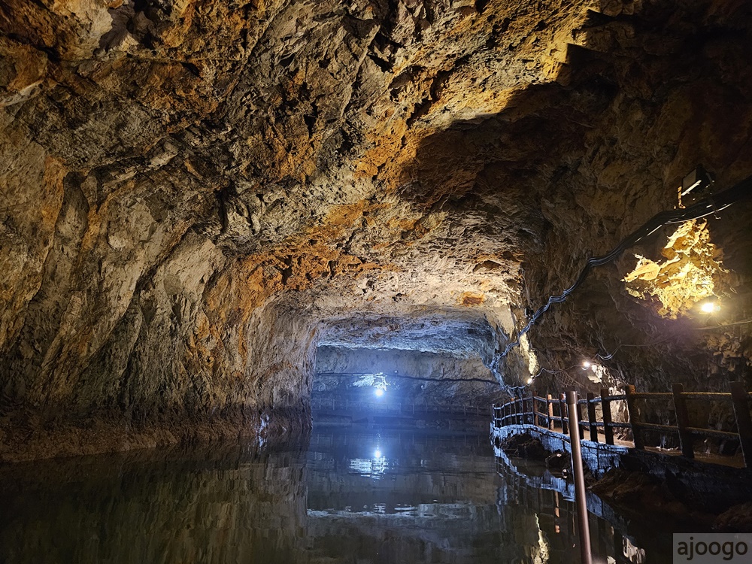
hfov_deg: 73.9
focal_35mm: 23
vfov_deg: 58.9
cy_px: 282
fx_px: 500
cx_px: 376
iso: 800
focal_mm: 5.4
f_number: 1.8
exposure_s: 1/24
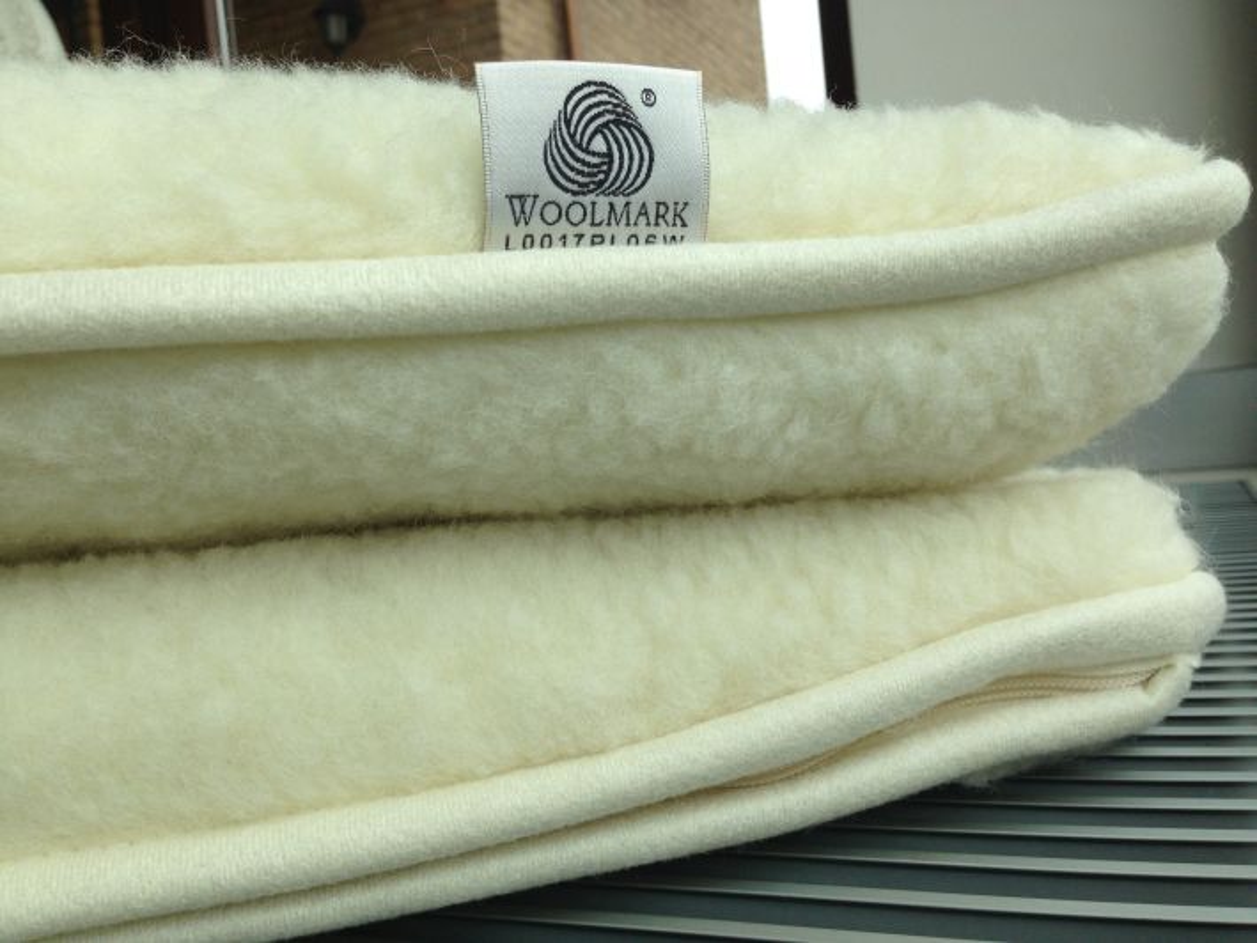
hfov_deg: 55.3
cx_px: 628
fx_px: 1199
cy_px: 472
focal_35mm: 33
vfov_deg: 43.0
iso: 50
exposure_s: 1/427
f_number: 2.4
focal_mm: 4.13
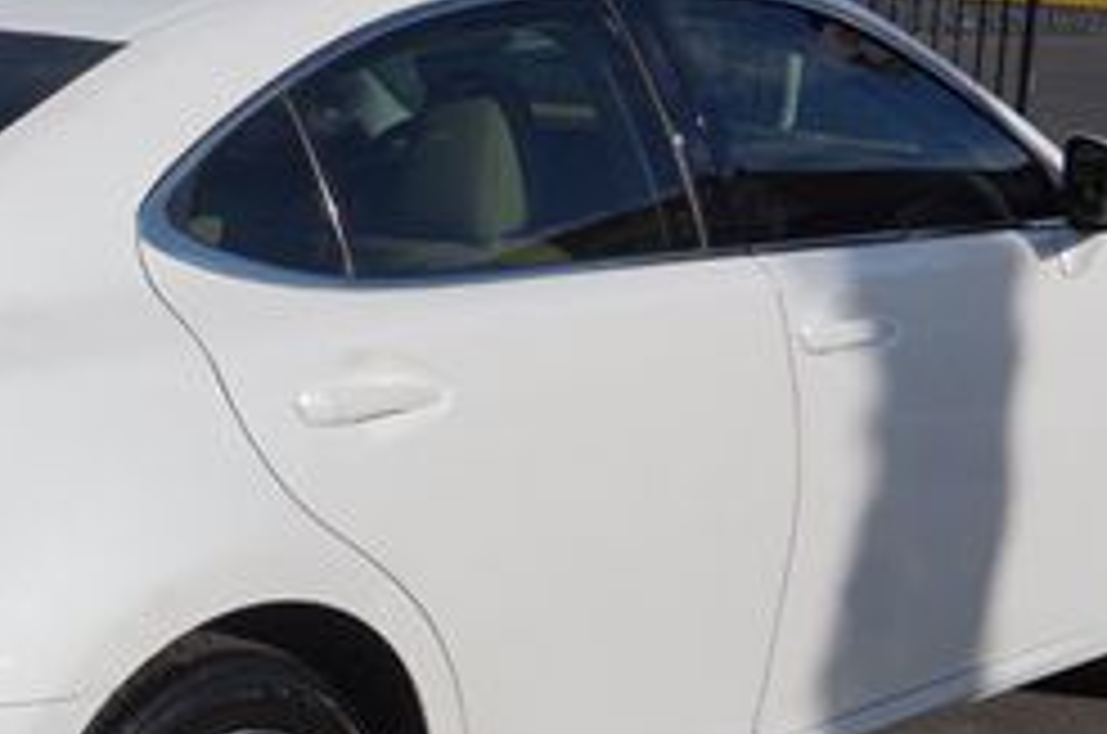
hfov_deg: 23.0
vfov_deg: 15.8
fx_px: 2639
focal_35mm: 86
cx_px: 68
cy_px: 522
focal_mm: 22
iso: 100
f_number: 13
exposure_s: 1/250
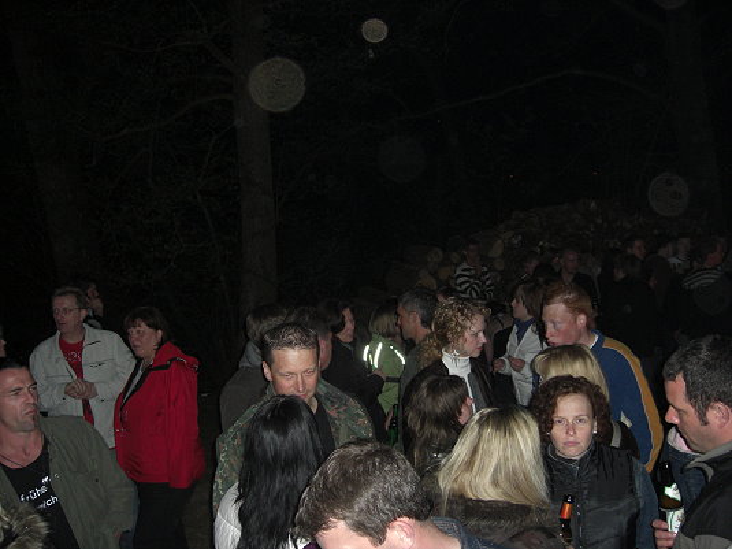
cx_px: 366
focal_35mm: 38
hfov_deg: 49.0
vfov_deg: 37.7
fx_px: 803
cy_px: 274
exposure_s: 1/60
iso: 200
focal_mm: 7.9
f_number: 2.8
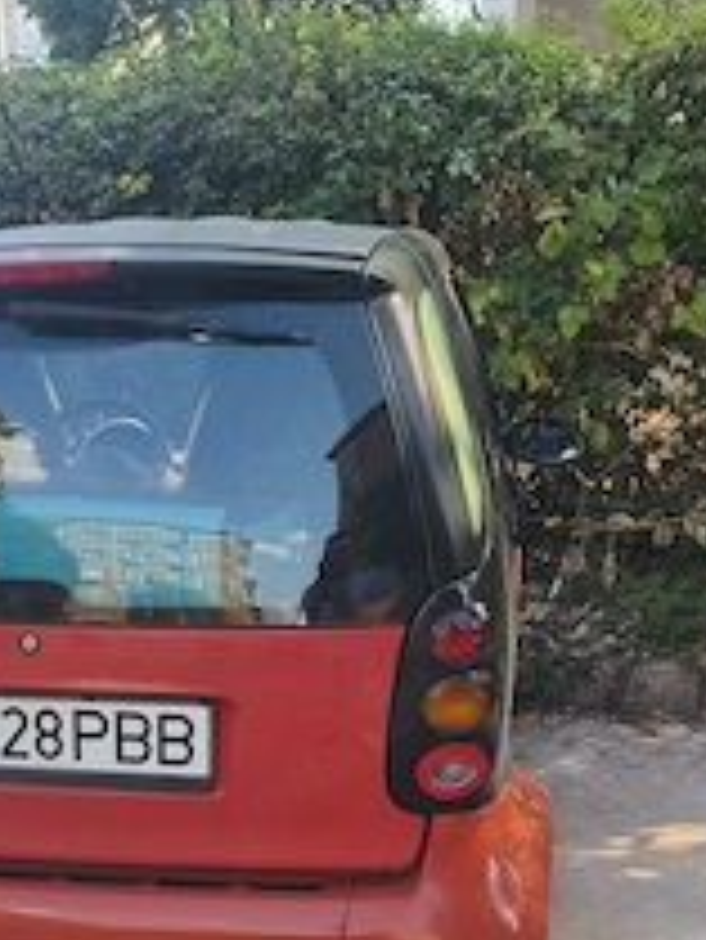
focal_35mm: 44
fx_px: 1195
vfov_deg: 40.4
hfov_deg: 32.5
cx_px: 216
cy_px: 805
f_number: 1.65
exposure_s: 1/249
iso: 50
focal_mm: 6.18
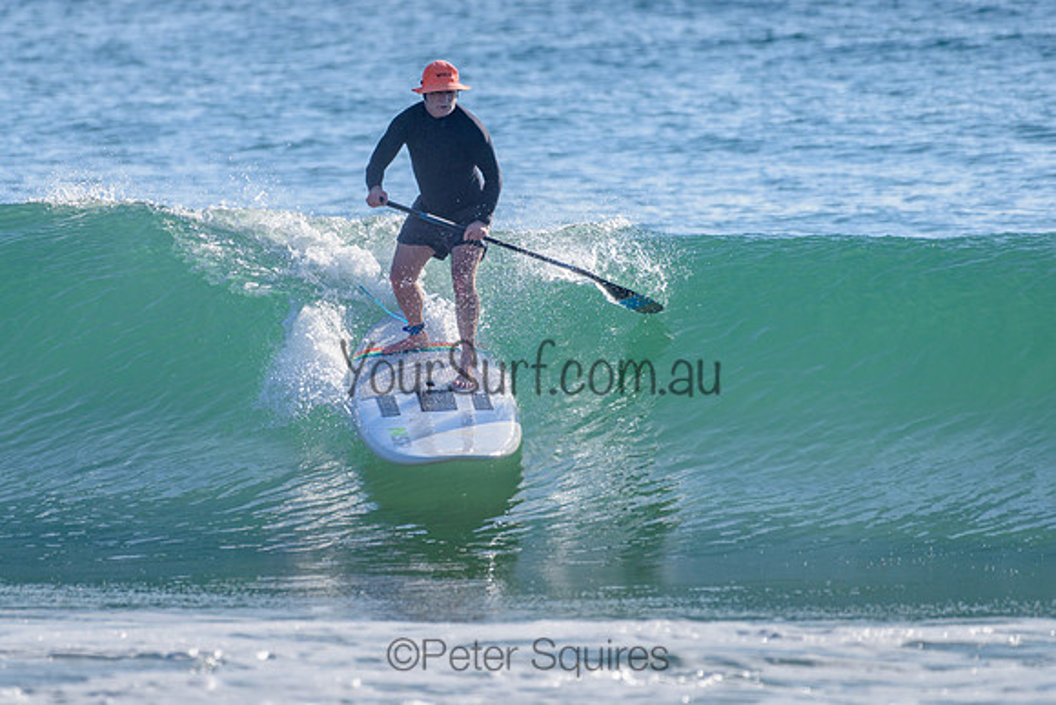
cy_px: 287
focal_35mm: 613
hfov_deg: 3.4
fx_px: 17985
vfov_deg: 2.2
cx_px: 435
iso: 180
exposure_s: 1/2000
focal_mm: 500
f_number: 5.6
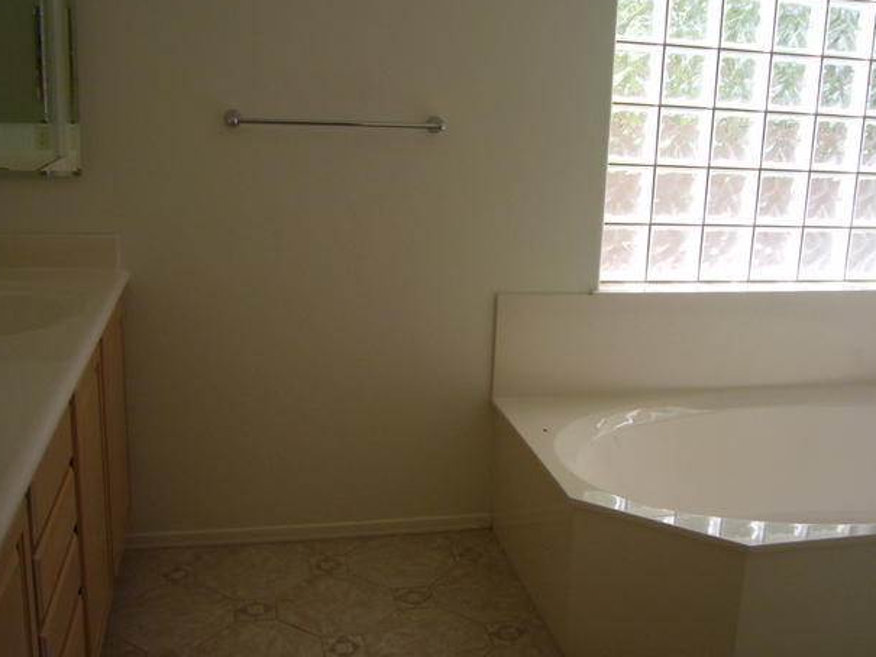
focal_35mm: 37
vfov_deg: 38.7
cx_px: 472
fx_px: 937
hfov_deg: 50.1
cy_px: 304
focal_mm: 4.6
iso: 80
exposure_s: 1/100
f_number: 2.8
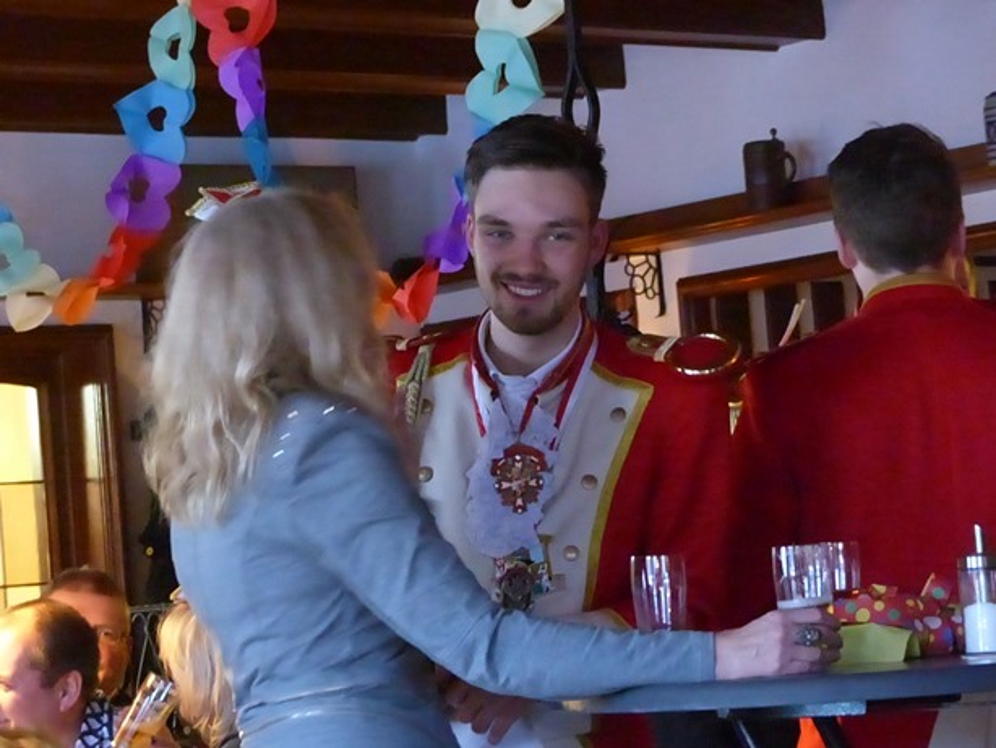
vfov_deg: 12.3
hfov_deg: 16.3
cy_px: 374
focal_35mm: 121
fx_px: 3483
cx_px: 498
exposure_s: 1/20
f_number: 2.8
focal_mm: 21.8
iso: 3200
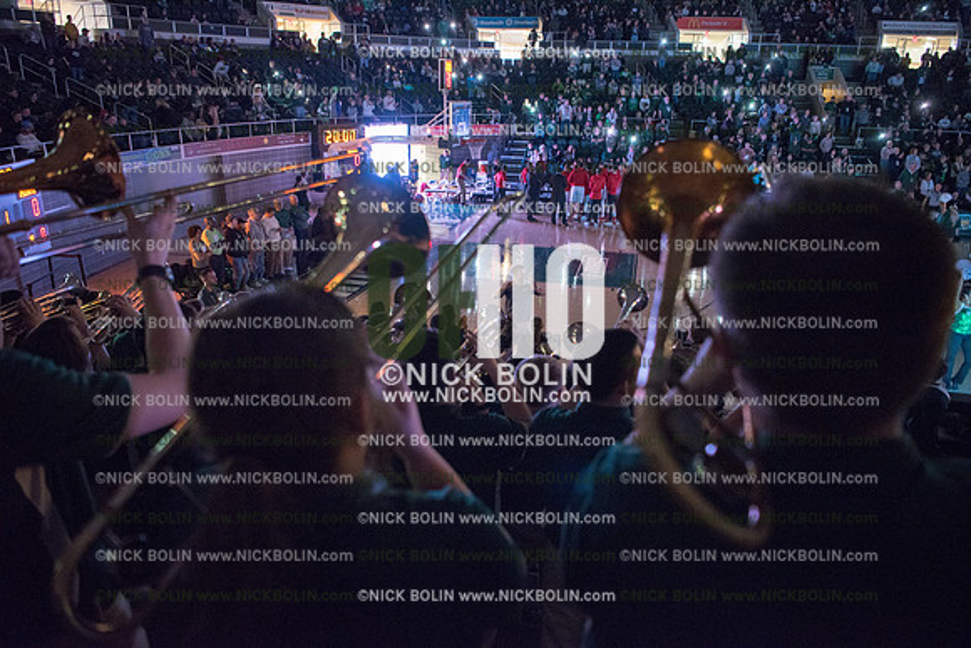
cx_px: 486
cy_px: 324
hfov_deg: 73.7
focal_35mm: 24
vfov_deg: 53.2
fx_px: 647
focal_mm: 24
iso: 2500
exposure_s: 1/25
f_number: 2.8
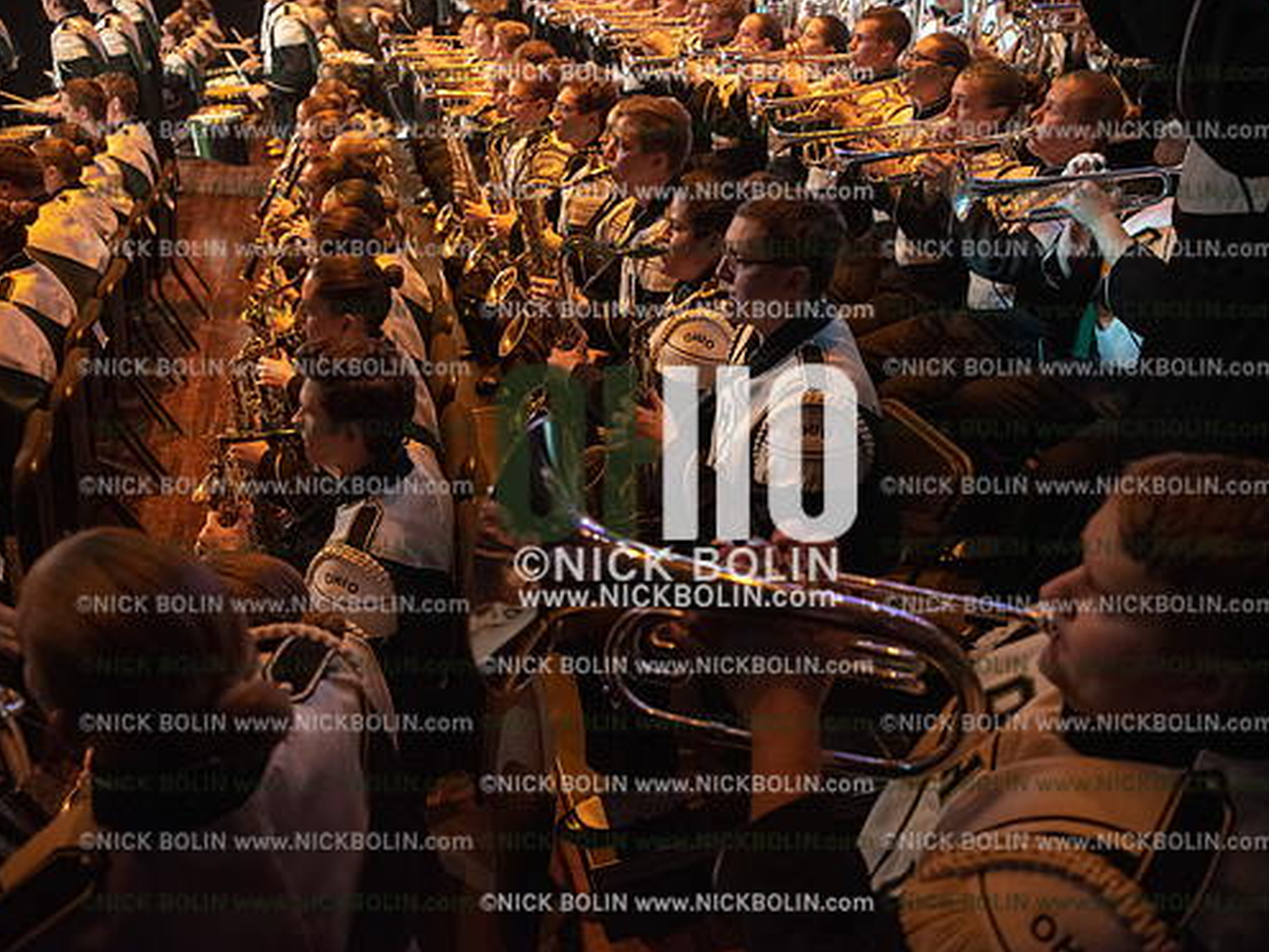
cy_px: 488
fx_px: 990
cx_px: 675
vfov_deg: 51.3
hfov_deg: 65.3
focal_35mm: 27
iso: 2000
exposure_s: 1/200
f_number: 2.8
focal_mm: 24
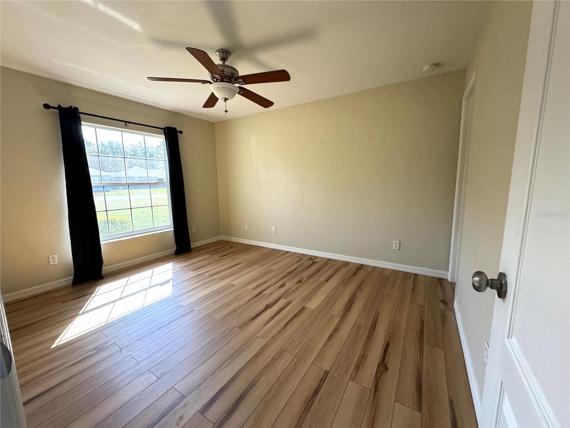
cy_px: 214
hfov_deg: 102.1
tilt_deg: -8.6
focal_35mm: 14
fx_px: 231
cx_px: 285
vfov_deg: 85.7
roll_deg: +0.7
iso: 320
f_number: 2.2
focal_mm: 2.22
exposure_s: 1/120
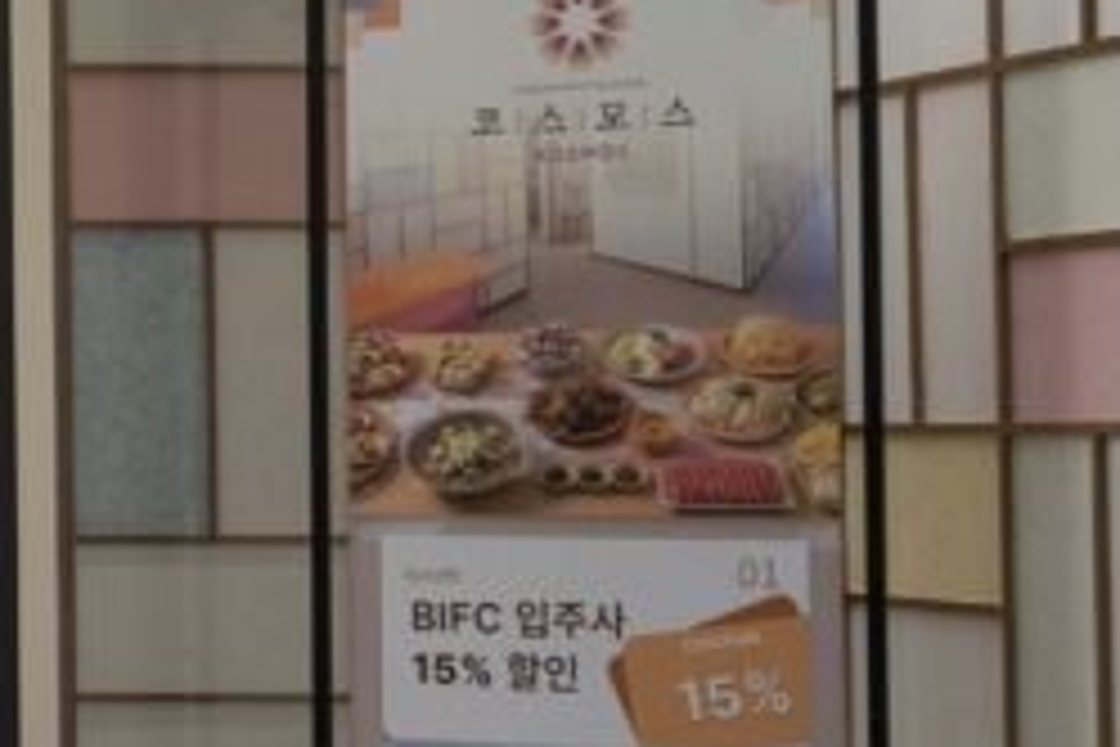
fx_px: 3577
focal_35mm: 115
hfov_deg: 15.2
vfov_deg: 11.9
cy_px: 241
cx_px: -931
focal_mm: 28
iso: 1250
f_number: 4
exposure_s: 1/160
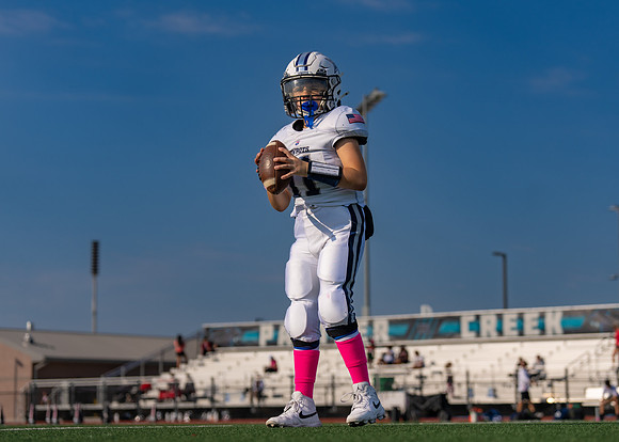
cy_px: 199
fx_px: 1504
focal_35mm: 86
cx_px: 340
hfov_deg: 23.3
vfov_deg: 16.7
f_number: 3.2
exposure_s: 1/4000
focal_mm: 70
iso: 100
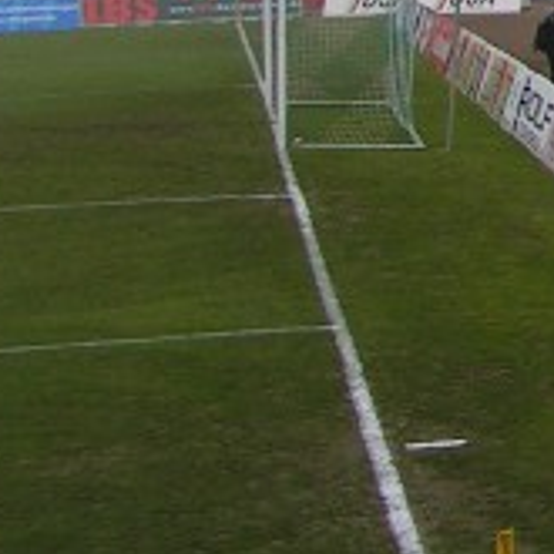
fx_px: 2951
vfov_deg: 10.4
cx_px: 1293
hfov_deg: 9.6
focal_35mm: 163
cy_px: -238
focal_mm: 5.8
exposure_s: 1/250
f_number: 5.6
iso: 50
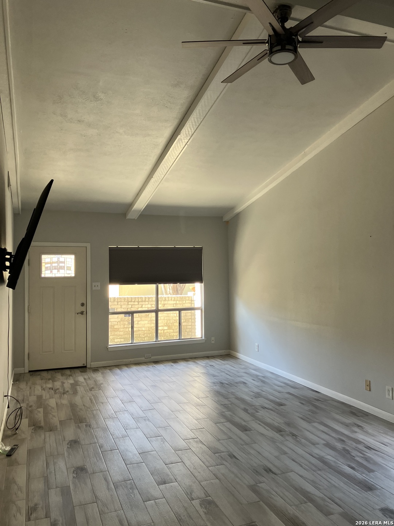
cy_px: 263
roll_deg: +0.1
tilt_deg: +1.6
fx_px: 425
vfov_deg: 63.4
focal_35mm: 28
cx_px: 197
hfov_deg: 49.7
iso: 80
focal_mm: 3.99
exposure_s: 1/101
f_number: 1.8
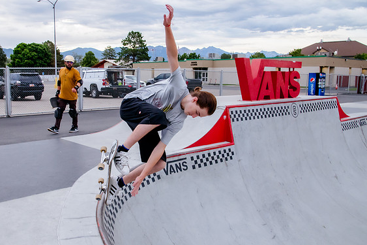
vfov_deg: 39.9
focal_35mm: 33
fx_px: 336
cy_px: 126
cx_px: 137
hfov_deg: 56.5
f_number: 9
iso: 2500
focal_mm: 24
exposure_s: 1/400
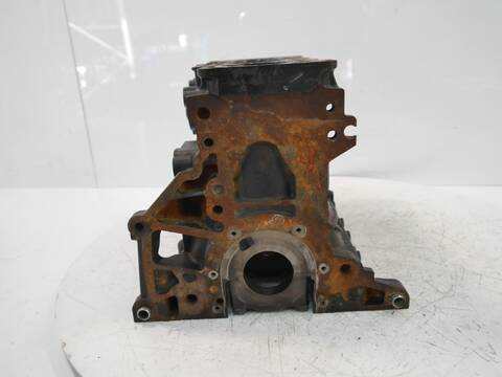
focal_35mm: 28
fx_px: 406
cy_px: 188
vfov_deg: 49.7
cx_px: 251
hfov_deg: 63.4
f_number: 3.5
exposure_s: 1/125
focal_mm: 14
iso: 1000
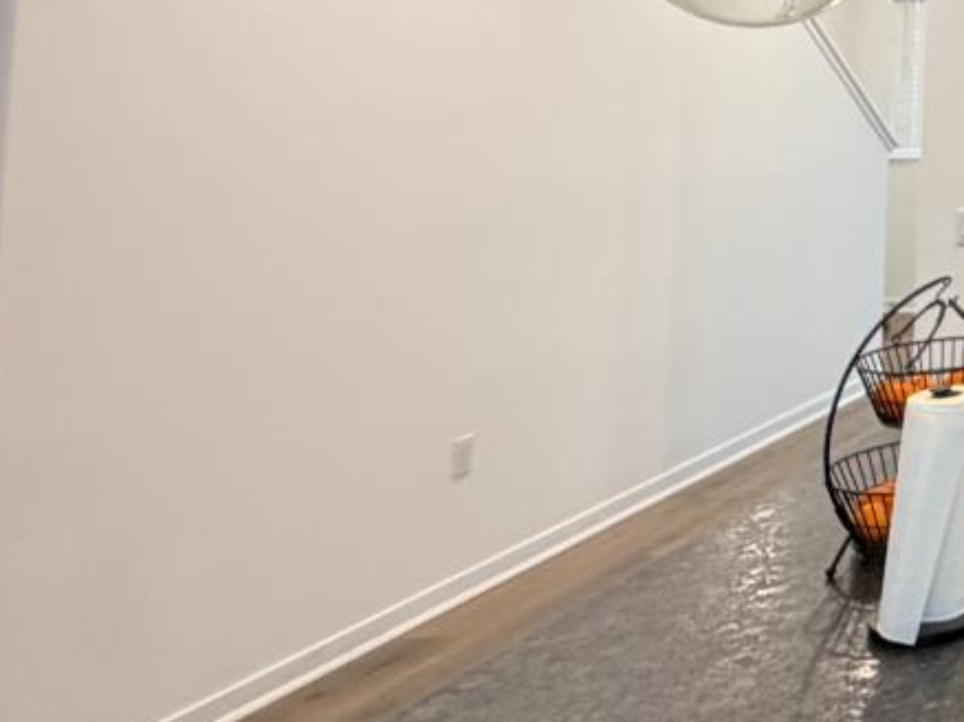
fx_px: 1336
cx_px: 1552
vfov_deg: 28.0
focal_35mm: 48
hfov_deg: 25.5
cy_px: -34
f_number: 2.2
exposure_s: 1/60
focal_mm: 2.22
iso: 320
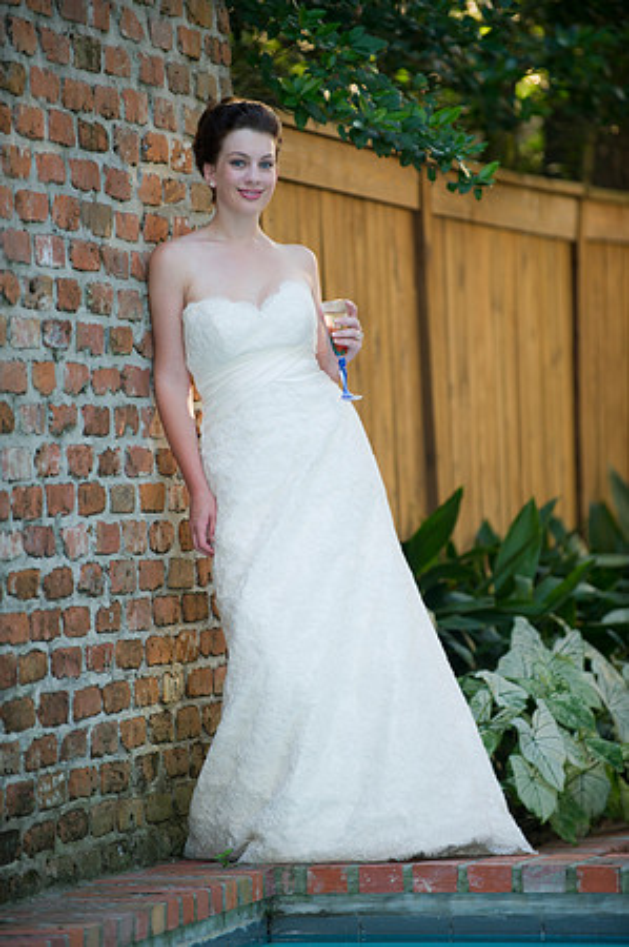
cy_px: 474
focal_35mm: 200
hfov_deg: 6.9
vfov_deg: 10.3
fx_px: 5253
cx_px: 314
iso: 400
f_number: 2.8
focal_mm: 200
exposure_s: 1/80
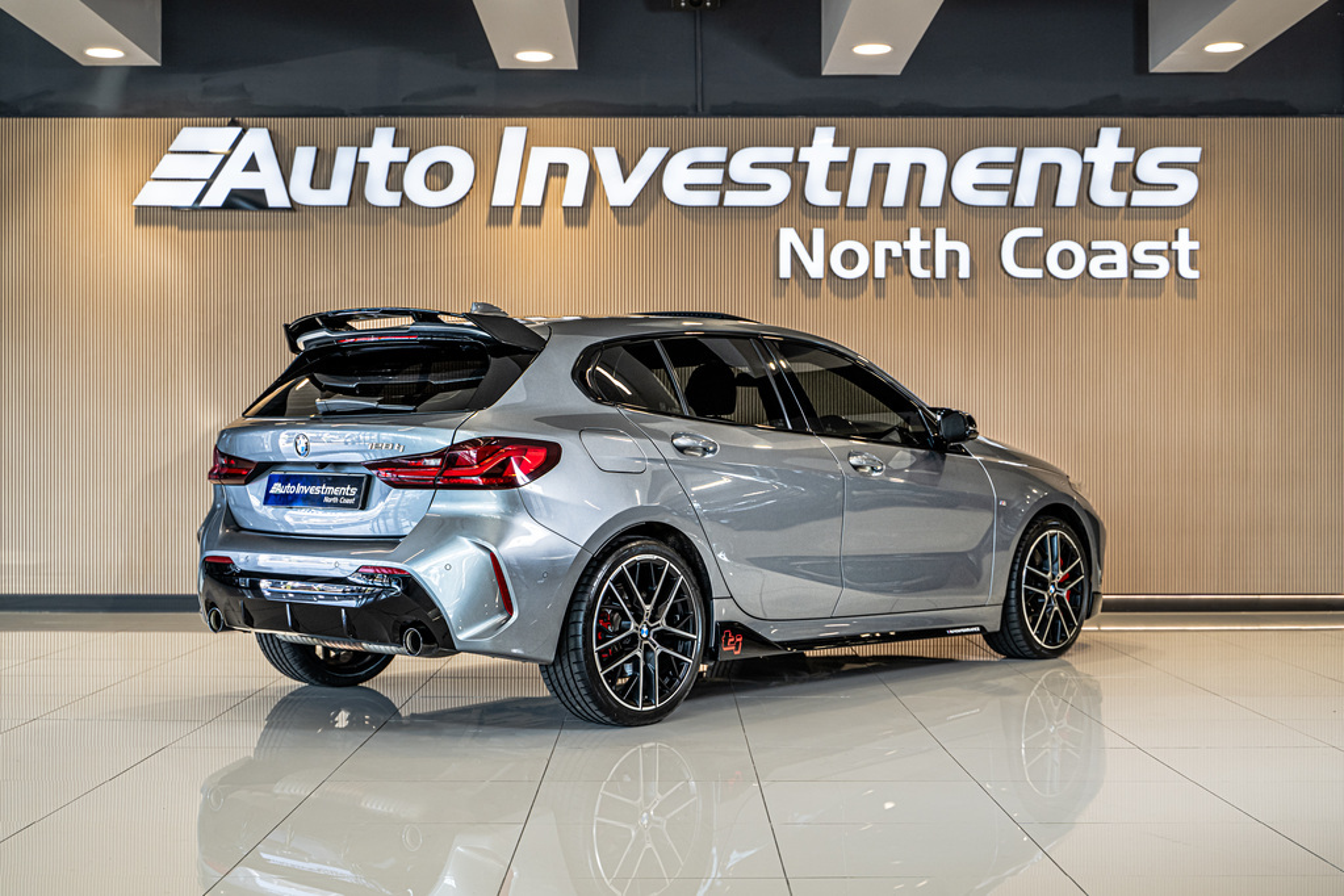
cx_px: 672
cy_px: 448
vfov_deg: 27.0
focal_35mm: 50
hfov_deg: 39.6
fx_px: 1867
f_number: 4
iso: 500
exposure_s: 1/125
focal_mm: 50
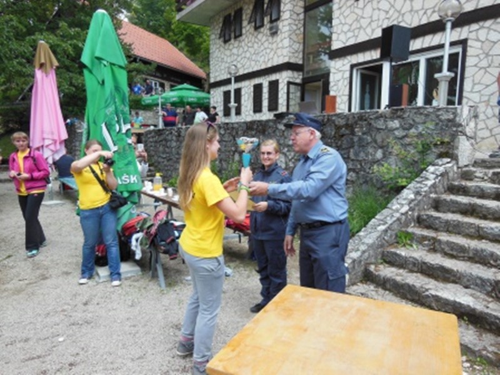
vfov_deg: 54.9
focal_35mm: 25
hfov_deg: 69.4
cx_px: 250
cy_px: 188
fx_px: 361
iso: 125
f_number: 3.5
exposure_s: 1/500
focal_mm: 4.5
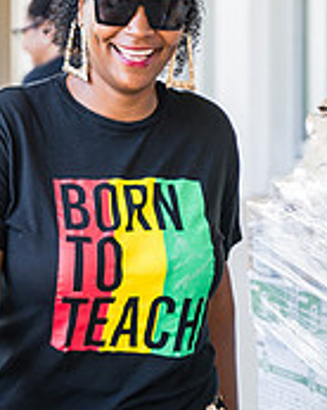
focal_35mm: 183
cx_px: -5
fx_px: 2218
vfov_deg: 10.5
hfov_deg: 8.4
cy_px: 128
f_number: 2.8
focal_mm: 75
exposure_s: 1/200
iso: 500
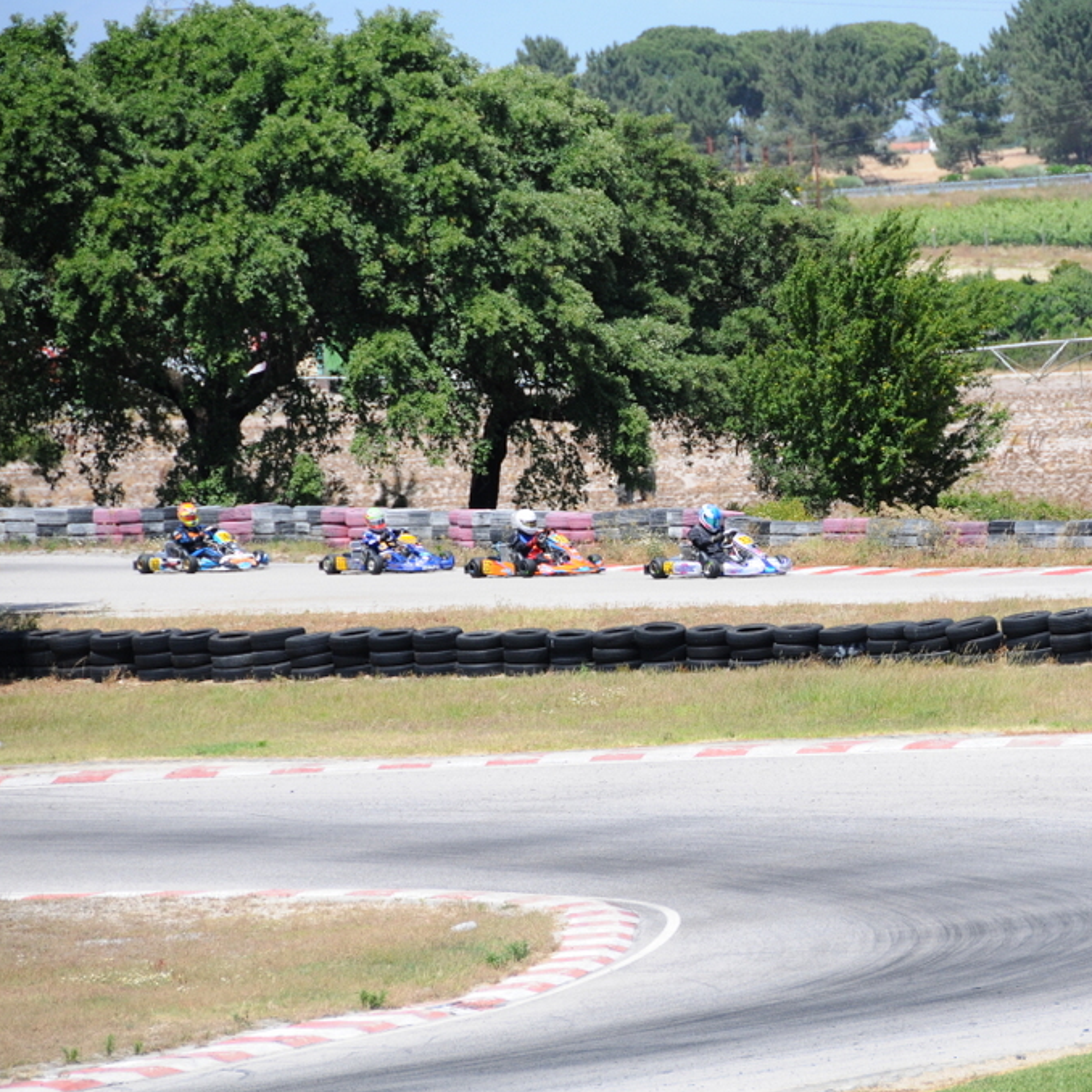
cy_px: 546
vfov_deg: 5.4
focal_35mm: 327
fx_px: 11671
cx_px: 736
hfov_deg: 5.4
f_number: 5.6
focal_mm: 170
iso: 400
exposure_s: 1/1250
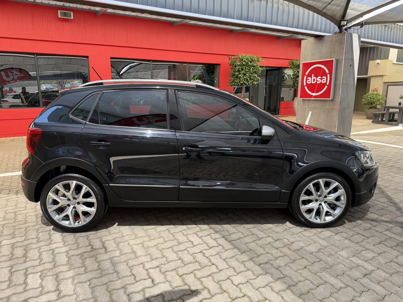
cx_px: 202
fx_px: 279
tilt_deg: -12.2
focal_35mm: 24
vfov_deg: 56.8
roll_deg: +0.3
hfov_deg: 71.6
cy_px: 151
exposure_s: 1/250
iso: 80
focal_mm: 6.76
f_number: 1.78
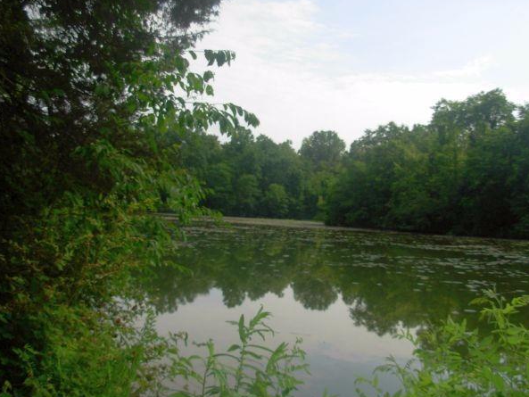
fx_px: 627
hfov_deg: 45.8
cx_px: 268
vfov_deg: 35.1
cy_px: 192
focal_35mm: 41
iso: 79
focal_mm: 6.3
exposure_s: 1/912
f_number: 2.9
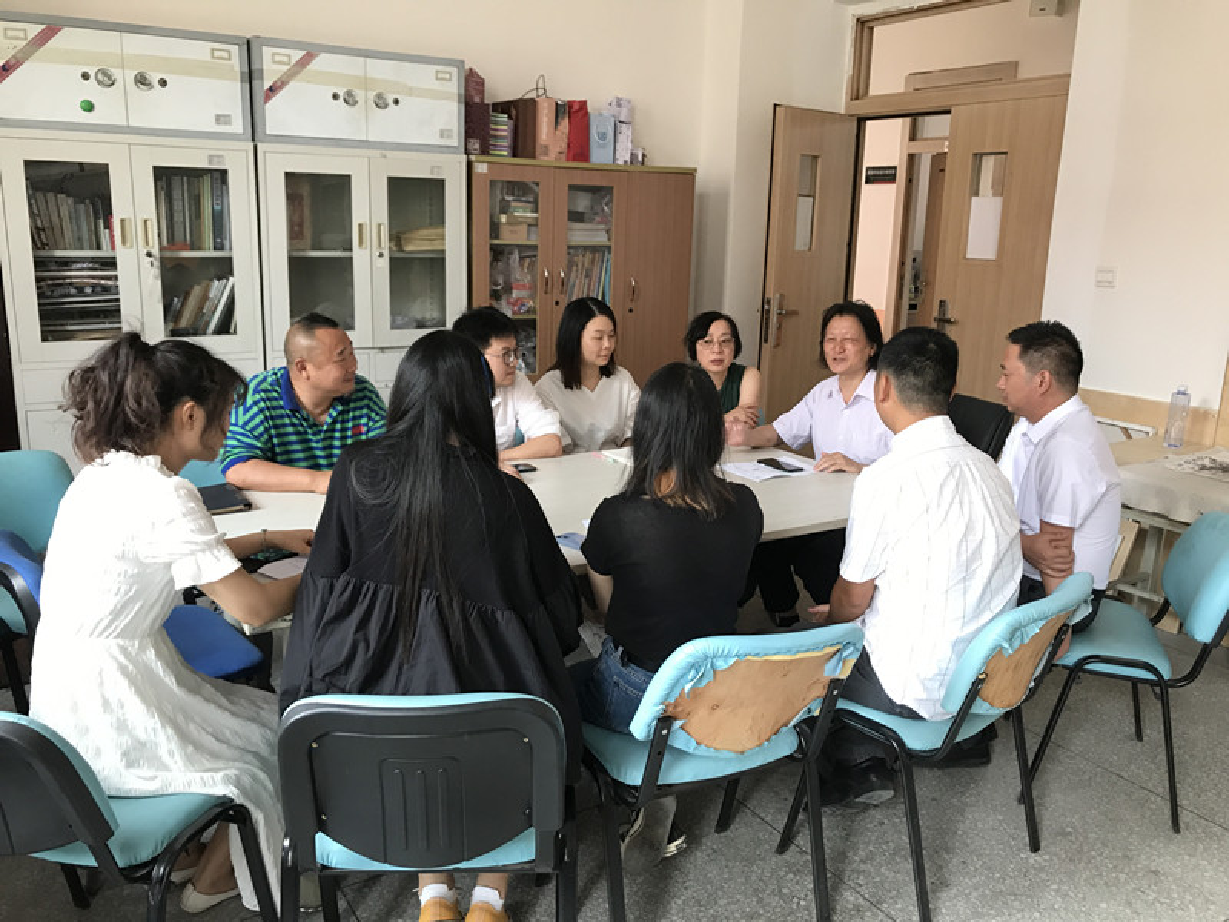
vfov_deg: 49.7
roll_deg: -0.6
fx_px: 994
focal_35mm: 28
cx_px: 614
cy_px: 461
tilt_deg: -12.0
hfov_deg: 63.4
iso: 32
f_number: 1.8
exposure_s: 1/25
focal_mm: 3.99
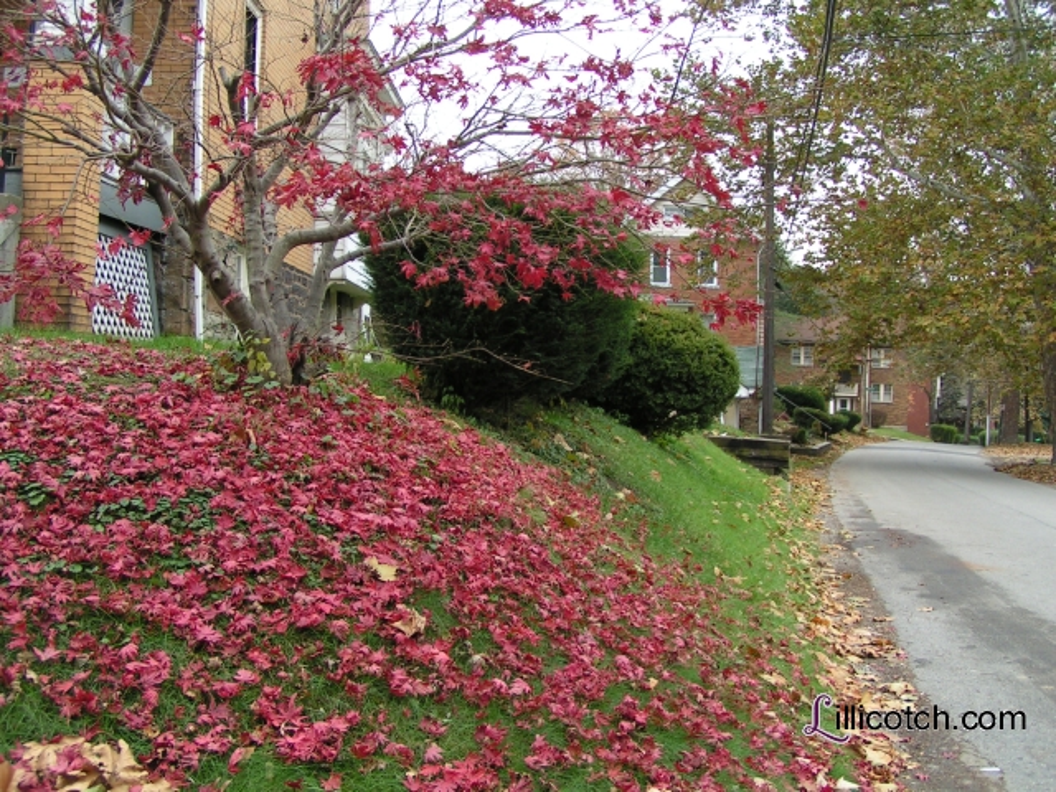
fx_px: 1159
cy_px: 396
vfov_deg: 37.7
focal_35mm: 38
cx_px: 528
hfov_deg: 49.0
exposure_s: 1/80
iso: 50
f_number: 4
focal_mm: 5.8
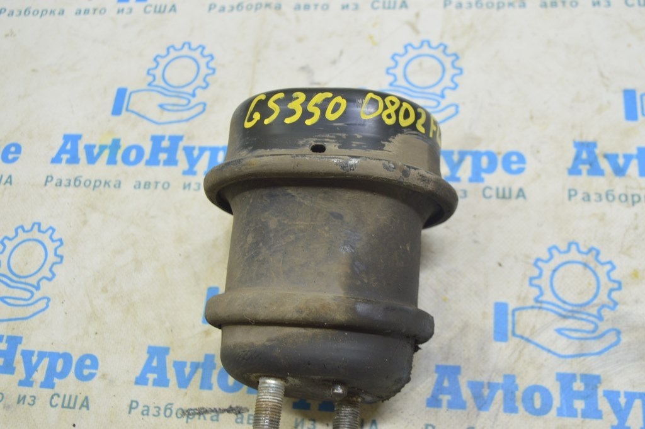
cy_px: 214
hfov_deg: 48.0
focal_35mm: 40
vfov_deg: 33.0
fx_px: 725
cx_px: 322
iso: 400
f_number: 5.6
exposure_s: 1/20
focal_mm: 27
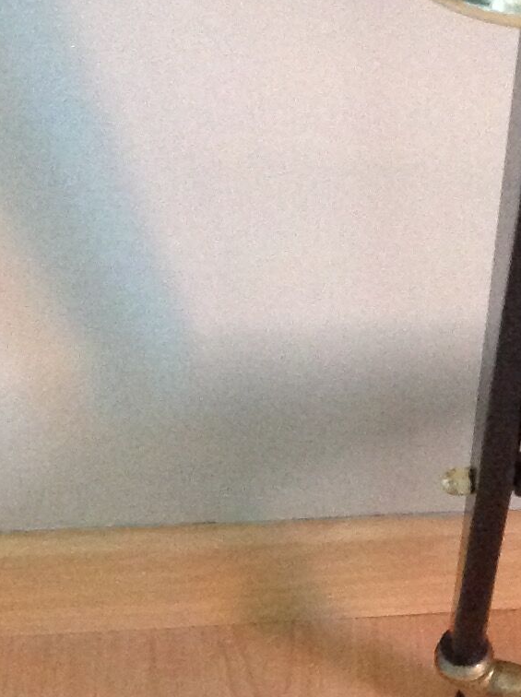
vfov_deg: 16.4
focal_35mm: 120
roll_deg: -9.9
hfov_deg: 11.7
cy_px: 431
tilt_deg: -43.2
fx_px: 2414
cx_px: 831
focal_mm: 4.28
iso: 500
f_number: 2.4
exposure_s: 1/15
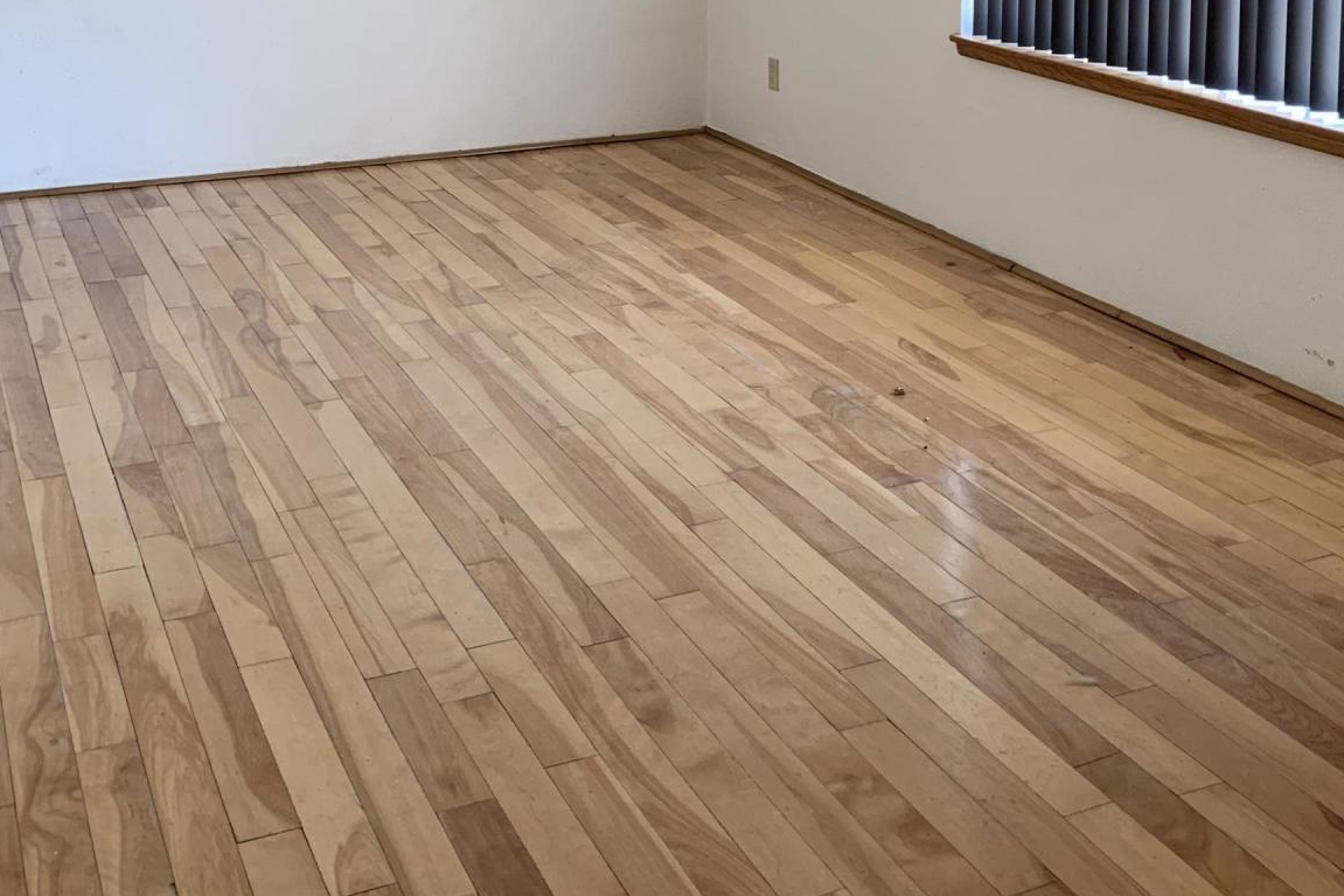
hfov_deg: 41.7
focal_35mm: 47
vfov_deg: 27.0
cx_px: 799
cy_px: 0
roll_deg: -0.6
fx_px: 1754
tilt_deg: -7.4
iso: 100
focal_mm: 4.25
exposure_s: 1/68
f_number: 1.8
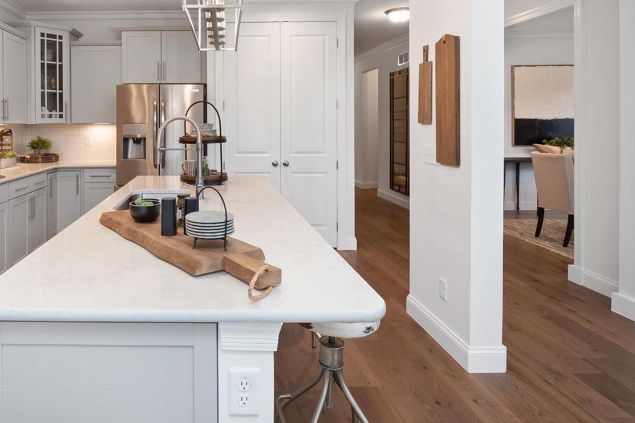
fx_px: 406
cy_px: 124
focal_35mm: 23
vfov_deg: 53.4
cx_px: 197
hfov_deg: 73.1
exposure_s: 1/3
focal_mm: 8
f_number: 10
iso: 400
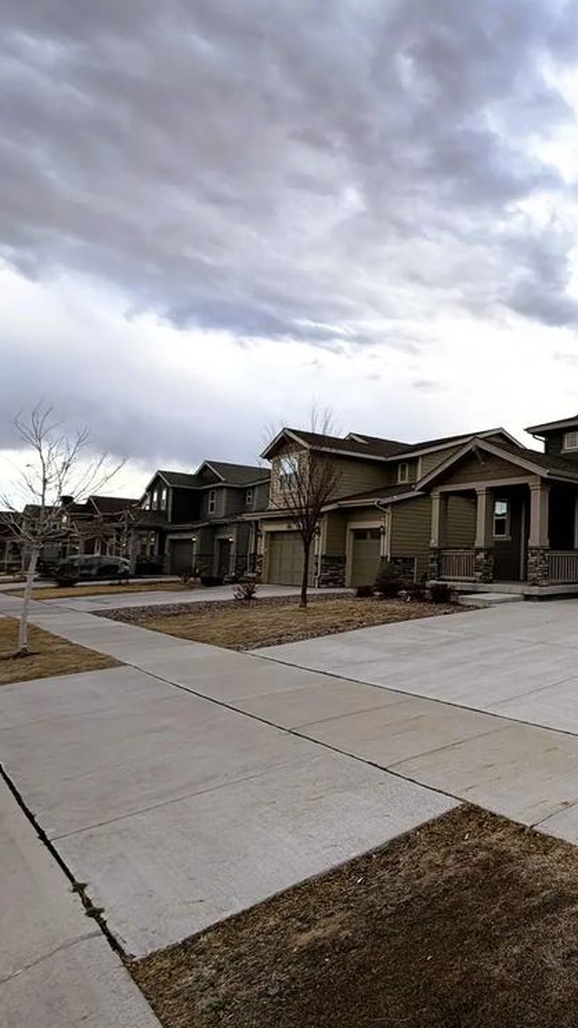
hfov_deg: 43.6
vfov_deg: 83.9
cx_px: 610
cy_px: 520
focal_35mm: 21
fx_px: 573
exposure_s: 1/502
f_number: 2.2
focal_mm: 2.22
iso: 64
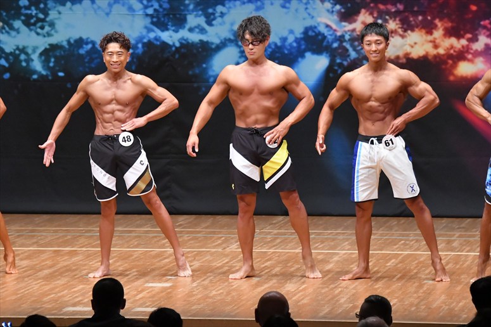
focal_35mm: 240
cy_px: 164
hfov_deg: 8.6
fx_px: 3272
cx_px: 246
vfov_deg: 5.7
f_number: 5.6
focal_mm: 160
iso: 8000
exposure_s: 1/400
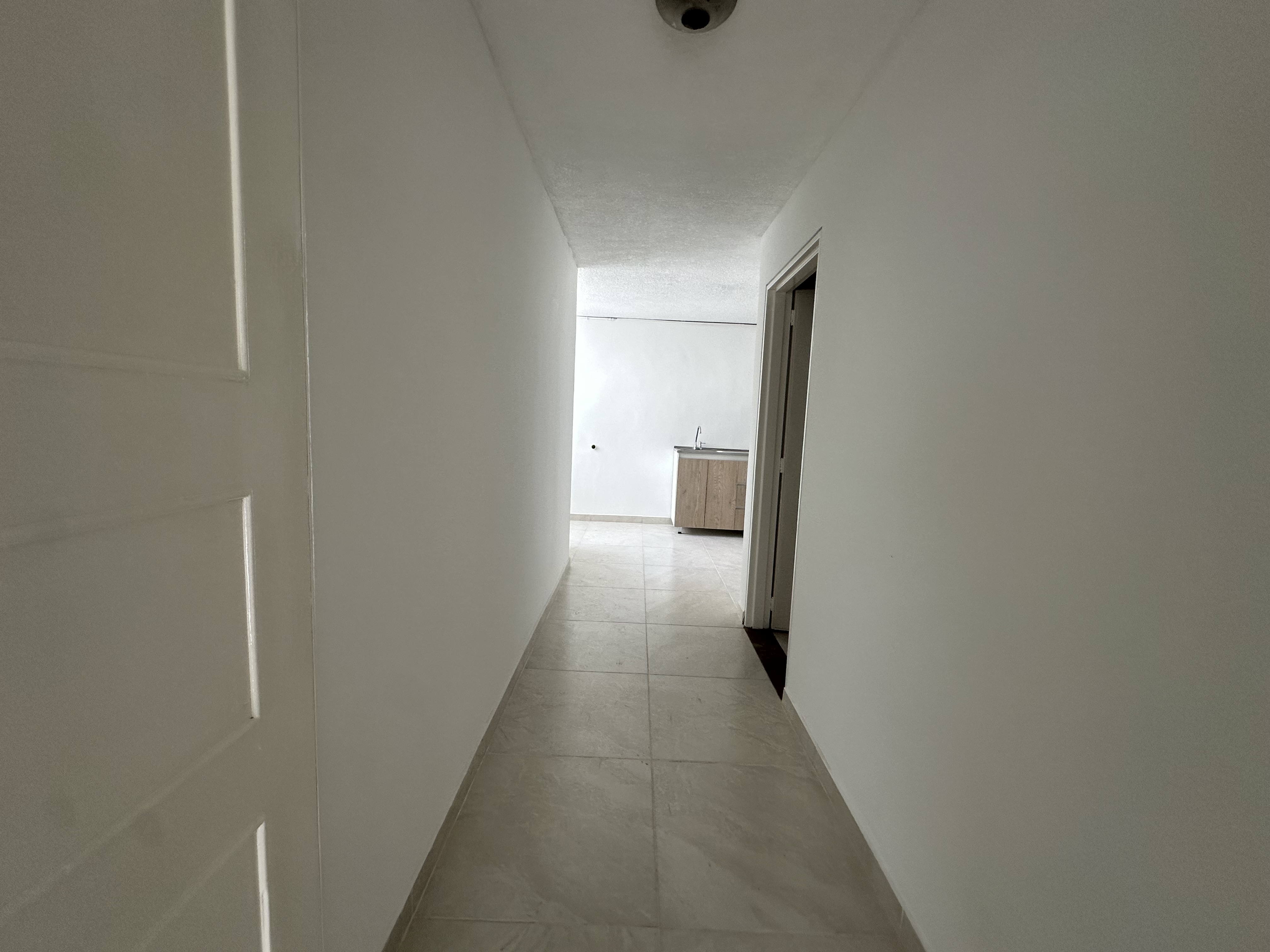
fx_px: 514
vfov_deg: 85.7
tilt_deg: -3.9
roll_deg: -3.2
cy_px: 476
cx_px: 635
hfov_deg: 102.1
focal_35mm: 14
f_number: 2.2
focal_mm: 2.22
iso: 100
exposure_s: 1/99
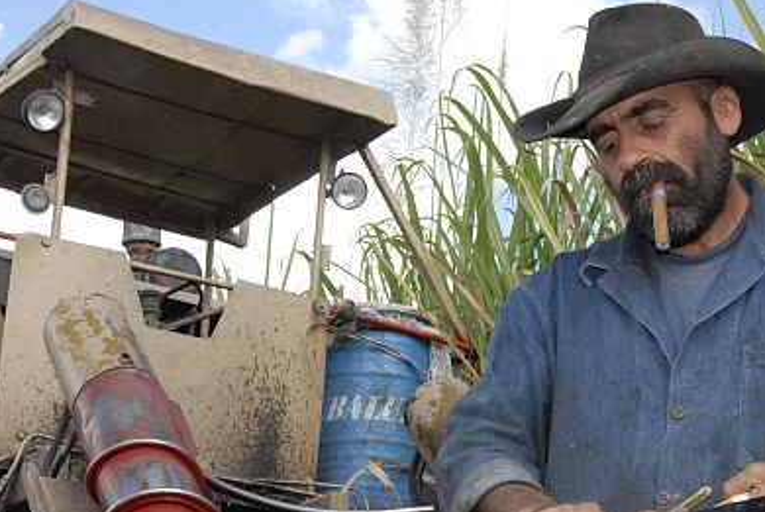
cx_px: 486
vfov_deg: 16.9
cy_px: 355
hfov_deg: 25.0
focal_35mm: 81
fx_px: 1718
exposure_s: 1/250
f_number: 14
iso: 800
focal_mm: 35
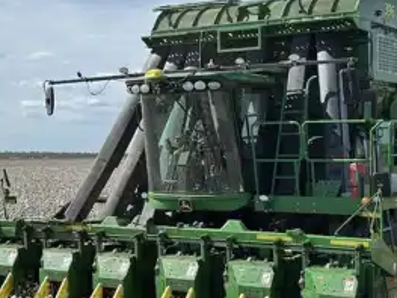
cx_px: 208
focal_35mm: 73
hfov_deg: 26.7
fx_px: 837
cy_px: 163
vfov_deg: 20.1
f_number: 1.78
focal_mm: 6.86
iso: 100
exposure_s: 1/6623
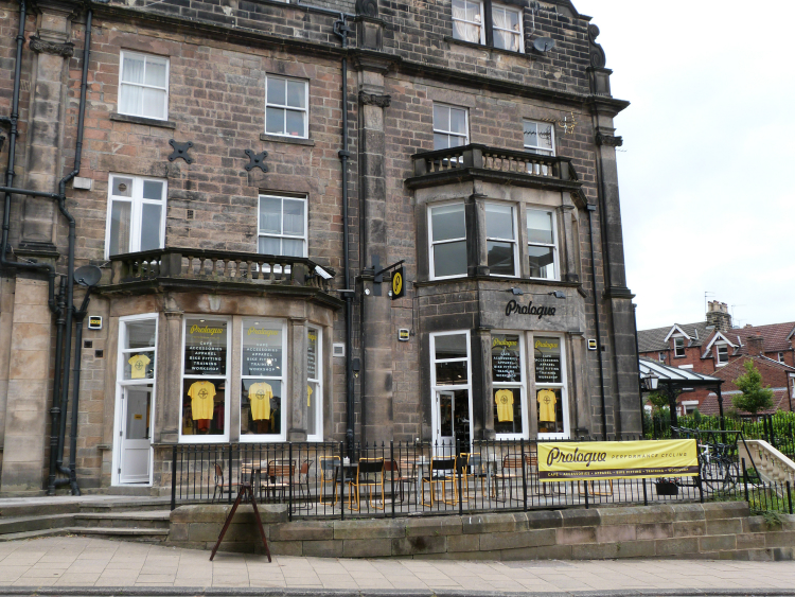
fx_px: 758
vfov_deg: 43.0
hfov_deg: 55.3
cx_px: 398
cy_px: 298
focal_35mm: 33
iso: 100
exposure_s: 1/160
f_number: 4
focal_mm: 5.9
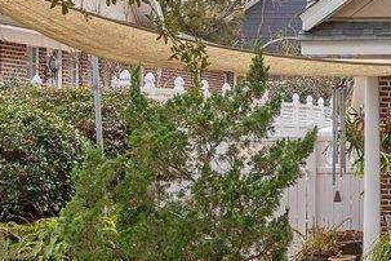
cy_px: 143
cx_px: 529
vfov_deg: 8.1
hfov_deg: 11.8
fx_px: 1835
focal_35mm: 169
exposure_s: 1/50
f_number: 9
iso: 100
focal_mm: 25
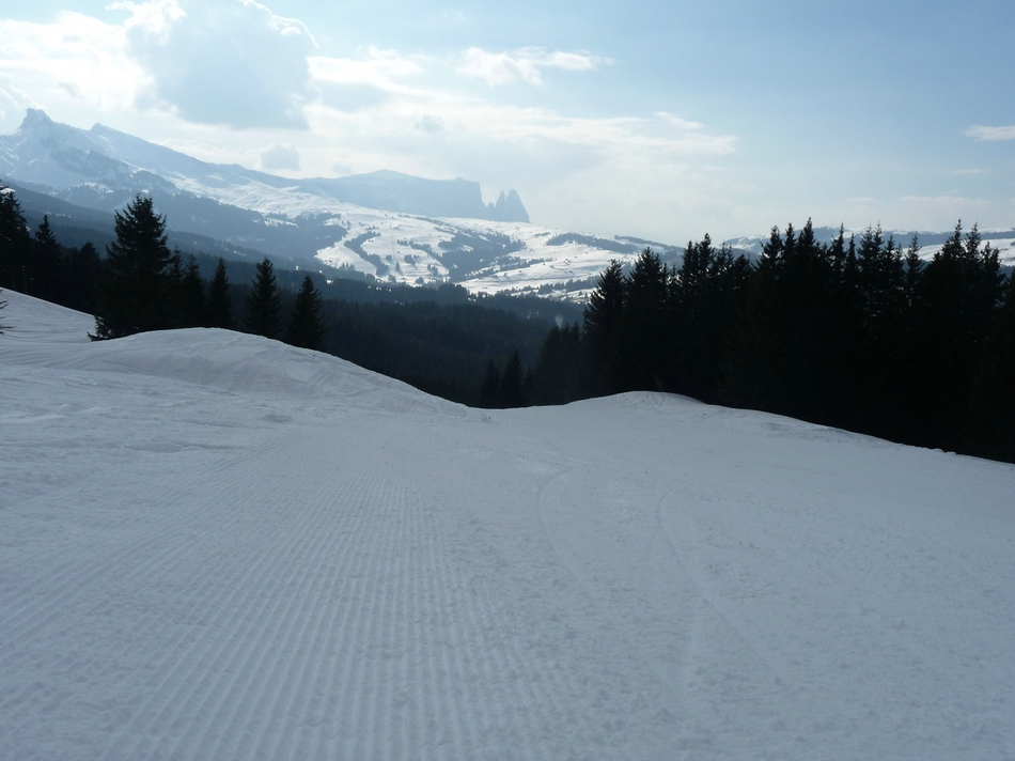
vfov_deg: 41.8
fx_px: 997
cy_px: 380
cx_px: 508
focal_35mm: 34
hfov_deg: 54.0
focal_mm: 5.6
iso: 100
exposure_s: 1/640
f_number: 9
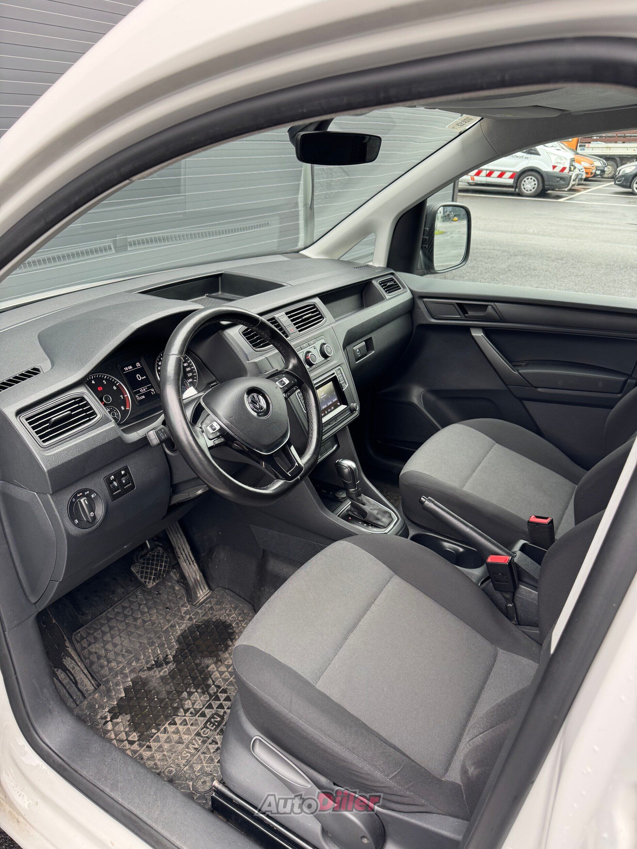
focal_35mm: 24
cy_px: 424
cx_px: 318
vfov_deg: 71.6
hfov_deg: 56.8
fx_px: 589
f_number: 1.78
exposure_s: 1/121
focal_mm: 6.76
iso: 100
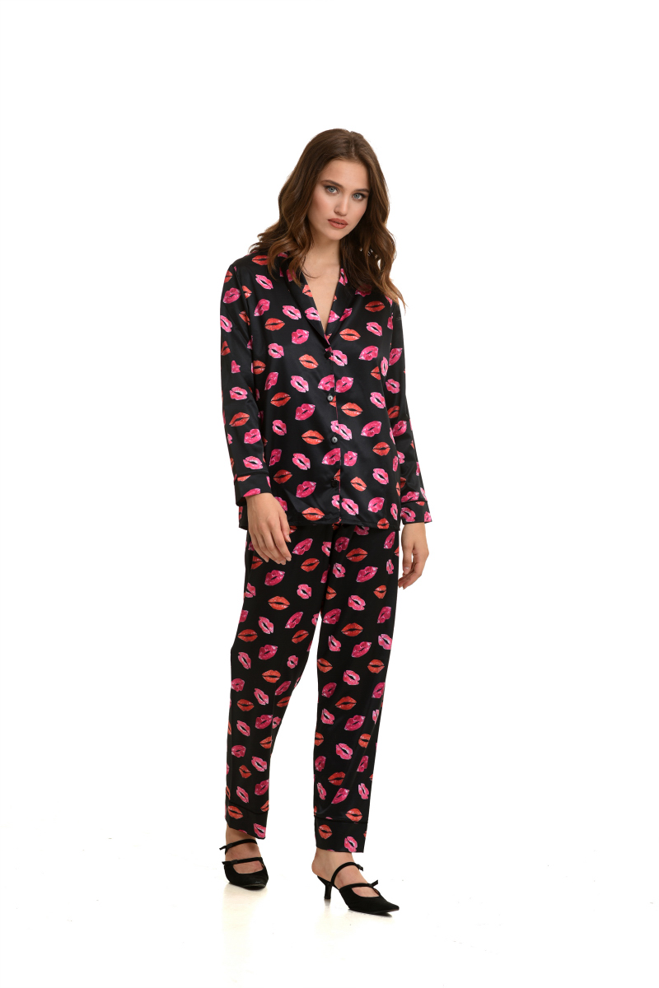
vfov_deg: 23.9
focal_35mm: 85
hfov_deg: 16.1
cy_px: 494
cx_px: 330
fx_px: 2334
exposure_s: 1/200
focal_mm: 85
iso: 100
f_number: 5
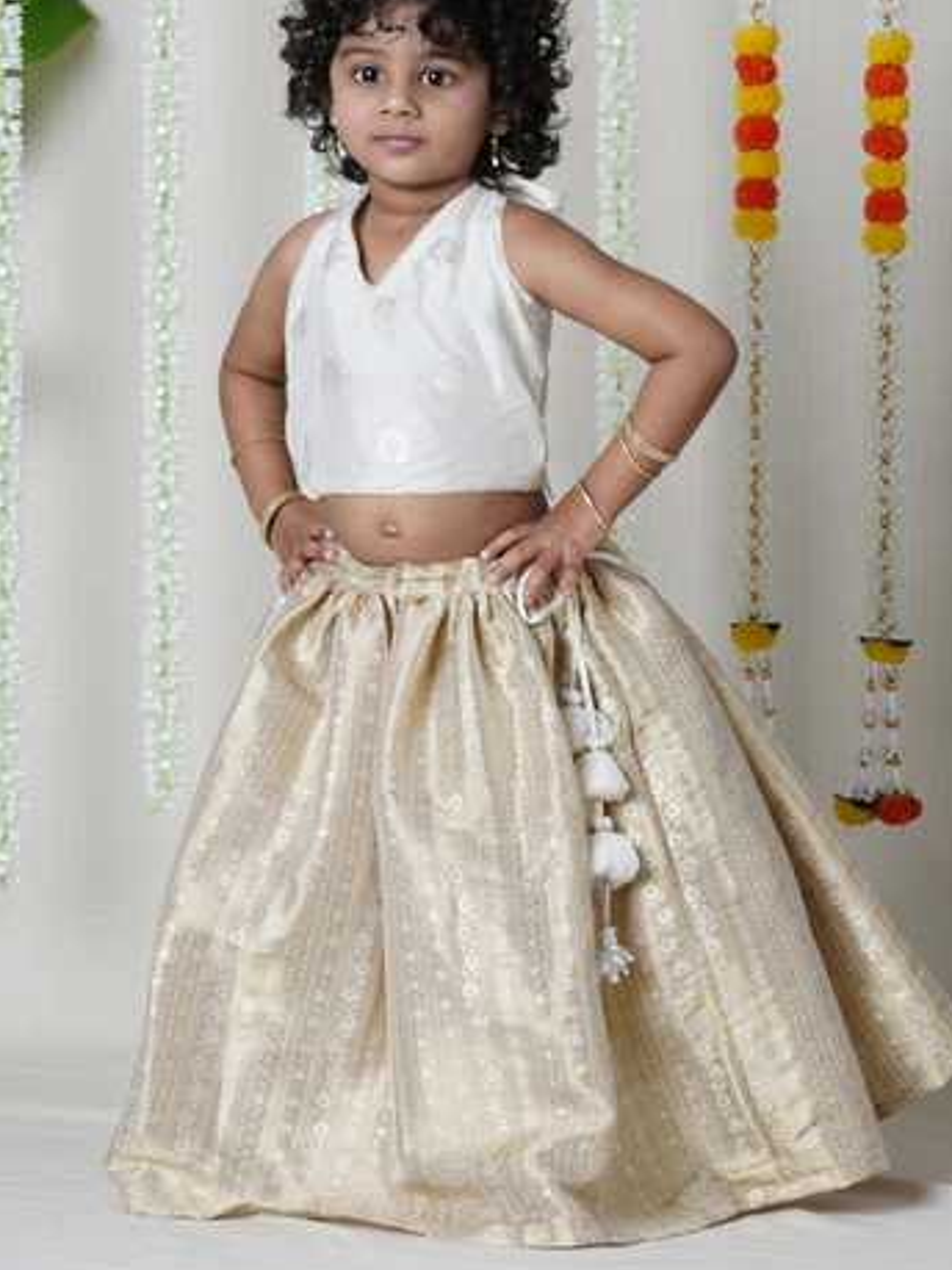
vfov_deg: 25.3
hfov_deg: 19.1
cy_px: 569
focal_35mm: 77
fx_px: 2825
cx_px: 482
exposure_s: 1/160
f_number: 8
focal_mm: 70
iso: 125
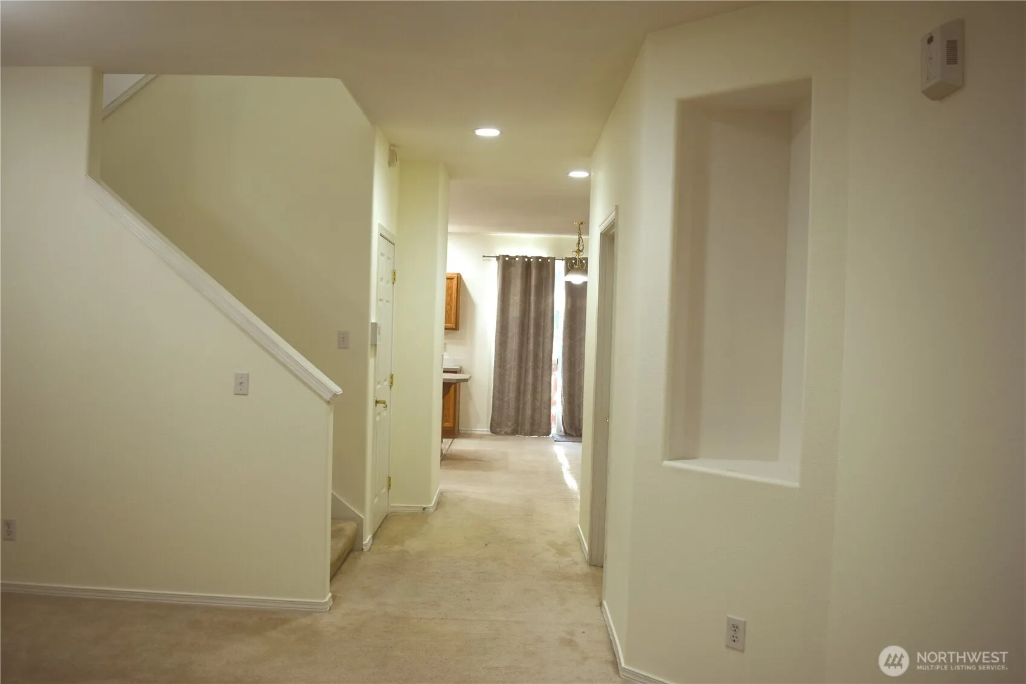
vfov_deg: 47.9
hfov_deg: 67.4
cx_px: 513
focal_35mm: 27
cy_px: 342
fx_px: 769
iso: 400
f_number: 4.5
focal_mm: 18
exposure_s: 1/80
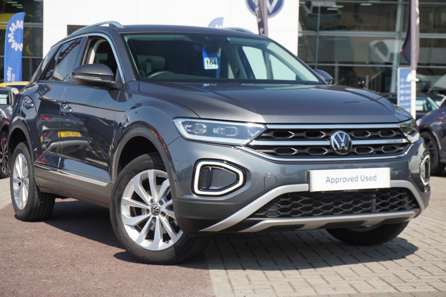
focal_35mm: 72
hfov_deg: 28.1
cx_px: 223
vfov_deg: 18.9
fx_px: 891
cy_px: 148
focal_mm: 48
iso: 400
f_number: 6.3
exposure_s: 1/640
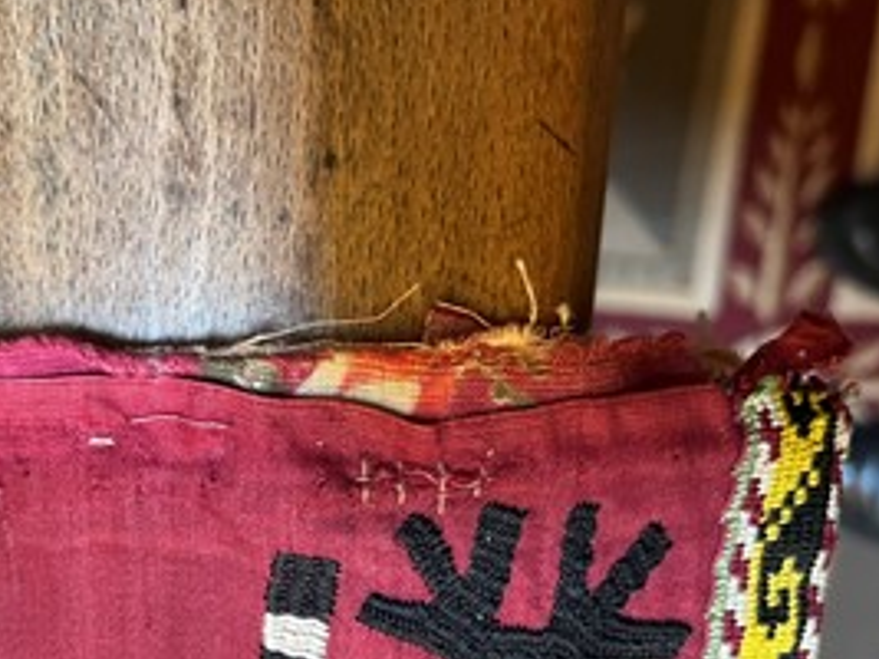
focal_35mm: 39
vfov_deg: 36.1
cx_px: 263
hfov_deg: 46.8
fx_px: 990
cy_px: 474
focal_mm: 5.1
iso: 320
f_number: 1.6
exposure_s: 1/50
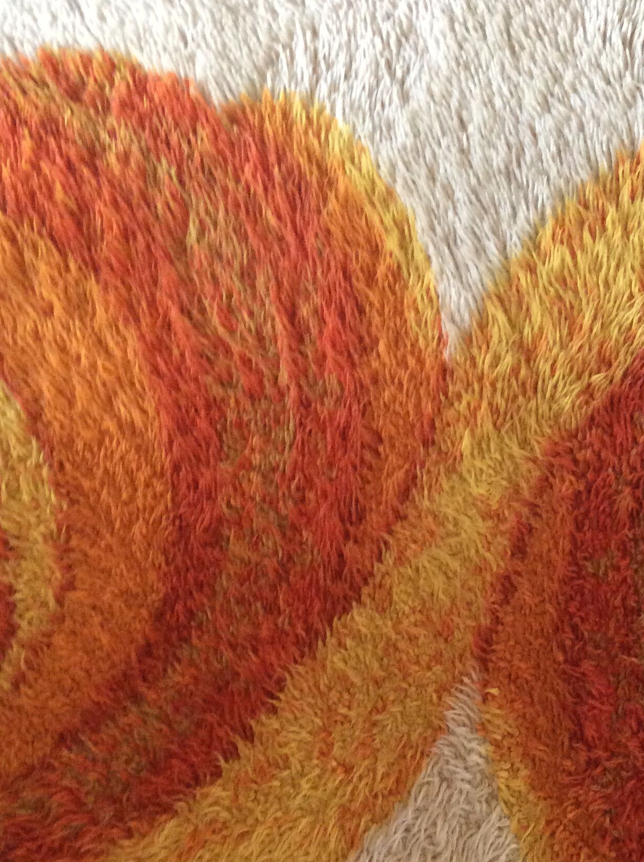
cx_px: 480
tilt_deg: -80.2
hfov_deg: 28.6
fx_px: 1244
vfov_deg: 37.9
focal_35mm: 50
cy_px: 553
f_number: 2.4
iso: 250
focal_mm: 3.3
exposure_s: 1/25
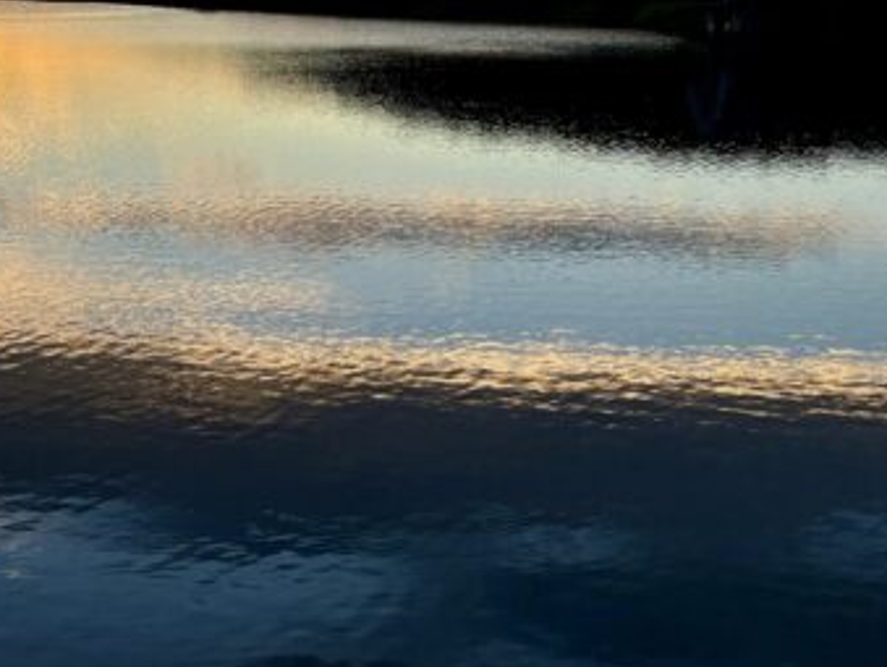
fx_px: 1513
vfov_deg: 24.2
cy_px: 76
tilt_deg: -3.7
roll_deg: -0.3
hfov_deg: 30.0
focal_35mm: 59
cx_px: -34
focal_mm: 5.96
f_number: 1.6
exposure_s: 1/1522
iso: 50
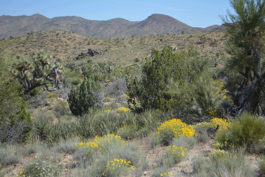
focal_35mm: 82
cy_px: 88
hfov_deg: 24.6
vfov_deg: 16.6
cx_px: 132
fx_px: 608
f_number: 5.6
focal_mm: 55
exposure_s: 1/1250
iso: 400
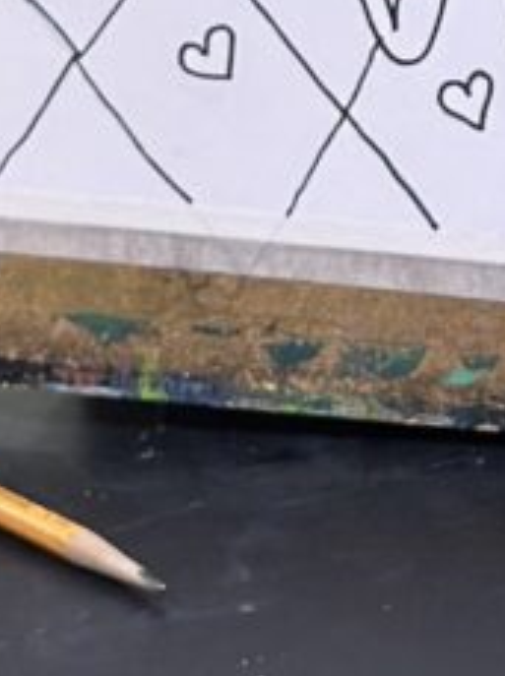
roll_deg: -1.0
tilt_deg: -11.1
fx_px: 5462
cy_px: -993
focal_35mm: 280
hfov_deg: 5.1
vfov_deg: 6.7
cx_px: 1240
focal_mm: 6.86
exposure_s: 1/100
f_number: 1.78
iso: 100
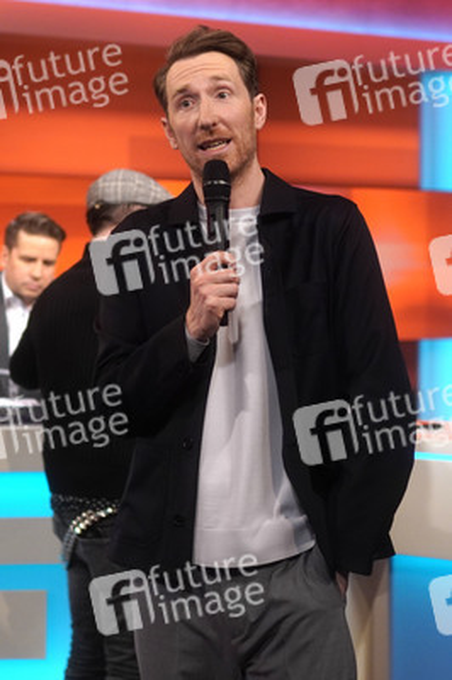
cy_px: 340
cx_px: 226
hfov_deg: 29.8
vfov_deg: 43.6
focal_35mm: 45
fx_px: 849
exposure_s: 1/320
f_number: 1.4
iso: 640
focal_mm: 30
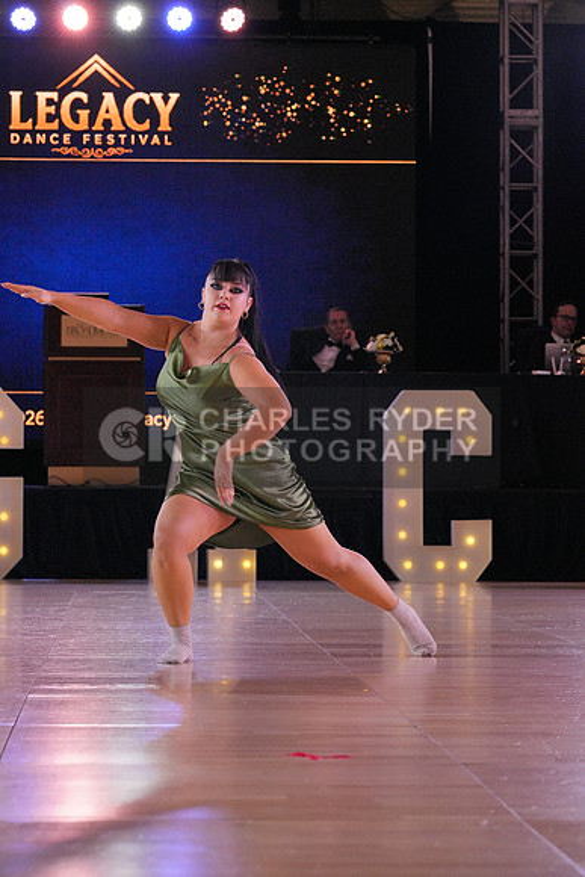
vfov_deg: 17.1
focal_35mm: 120
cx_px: 292
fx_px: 2923
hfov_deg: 11.4
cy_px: 438
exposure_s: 1/500
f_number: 7.1
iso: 6400
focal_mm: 120
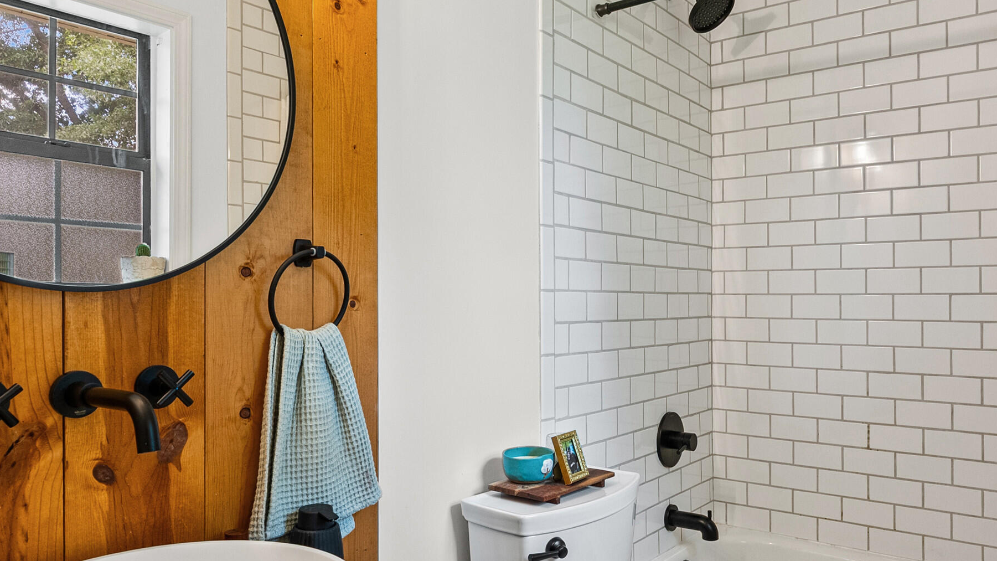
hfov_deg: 69.7
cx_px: 547
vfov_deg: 42.7
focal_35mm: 27
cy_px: 329
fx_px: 714
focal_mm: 16
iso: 800
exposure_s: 1/10
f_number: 9
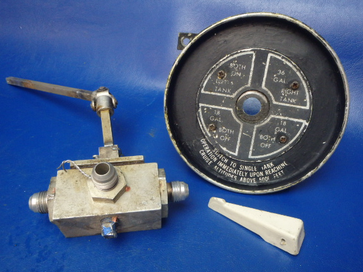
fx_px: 325
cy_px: 147
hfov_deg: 58.3
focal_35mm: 31
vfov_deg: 45.4
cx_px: 182
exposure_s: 1/30
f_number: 3.9
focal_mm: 5
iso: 400
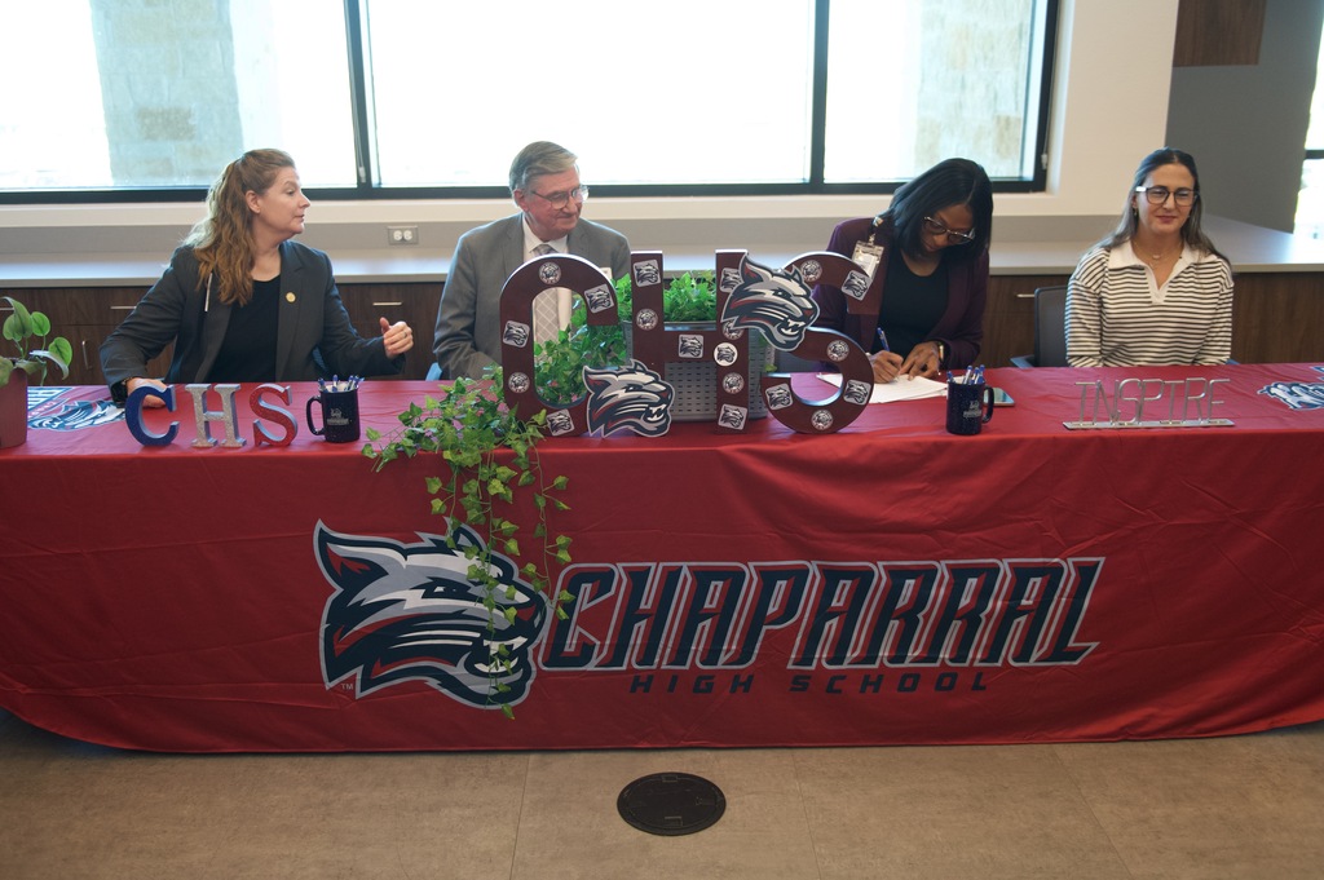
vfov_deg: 41.1
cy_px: 440
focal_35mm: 32
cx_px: 662
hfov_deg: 58.8
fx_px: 1176
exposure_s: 1/400
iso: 1600
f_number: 2.8
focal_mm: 32
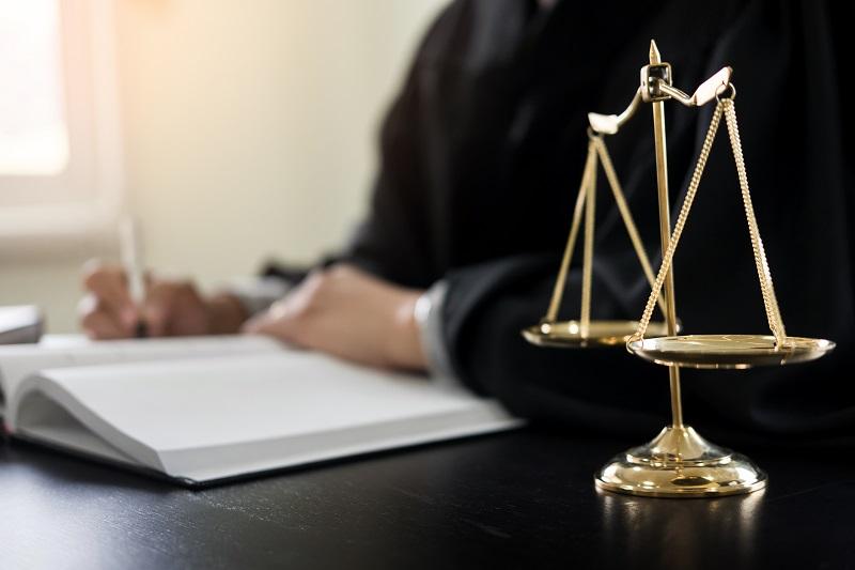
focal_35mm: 53
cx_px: 428
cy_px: 285
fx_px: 1258
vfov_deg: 25.5
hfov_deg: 37.5
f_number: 2
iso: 500
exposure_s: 1/80
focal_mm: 35
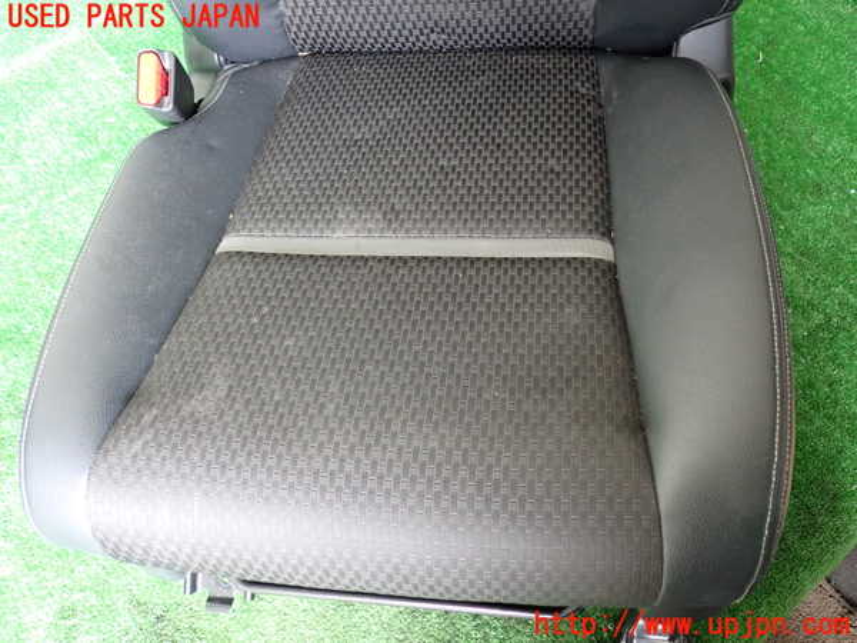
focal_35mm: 30
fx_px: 743
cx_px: 428
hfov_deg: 60.0
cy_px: 322
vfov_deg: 46.8
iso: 640
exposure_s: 1/50
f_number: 2.3
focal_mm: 5.4
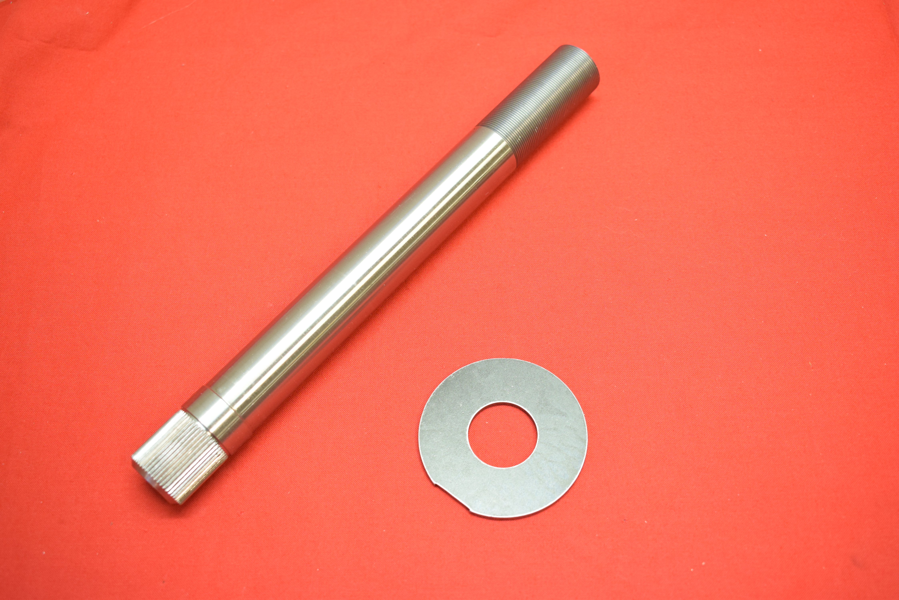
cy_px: 300
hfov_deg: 51.3
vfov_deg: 35.5
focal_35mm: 38
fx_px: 937
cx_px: 450
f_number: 5
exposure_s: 1/60
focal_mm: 25
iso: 1250
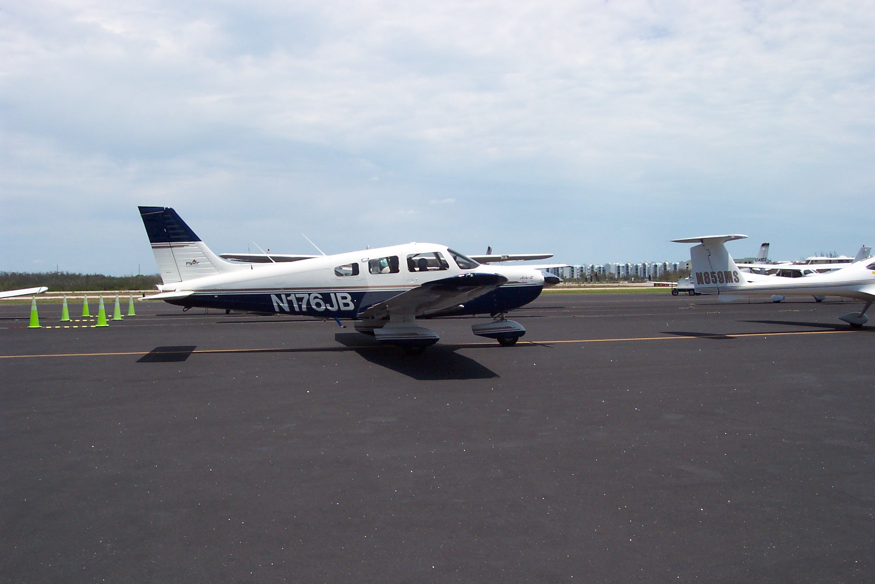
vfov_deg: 35.1
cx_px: 438
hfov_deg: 50.7
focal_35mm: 38
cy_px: 292
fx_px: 924
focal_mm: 8
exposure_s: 1/1000
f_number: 4.8
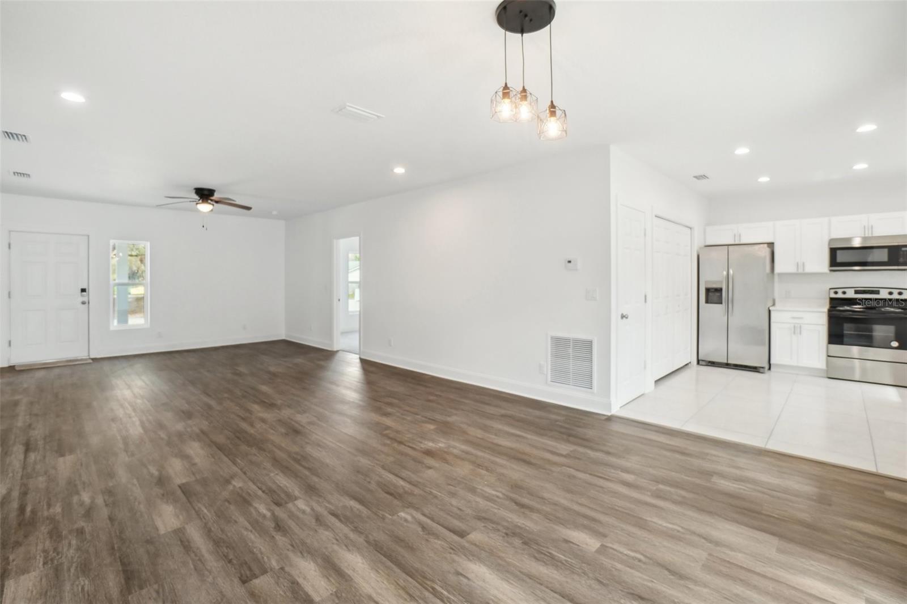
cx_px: 454
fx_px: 378
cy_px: 302
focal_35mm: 15
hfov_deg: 100.4
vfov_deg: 77.3
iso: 400
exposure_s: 1/40
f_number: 8
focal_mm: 10
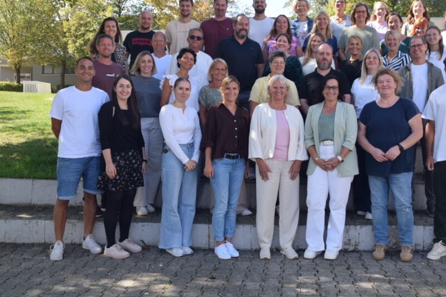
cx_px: 280
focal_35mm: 42
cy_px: 123
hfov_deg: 46.0
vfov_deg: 31.8
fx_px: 520
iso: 320
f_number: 8
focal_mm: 22
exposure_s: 1/250
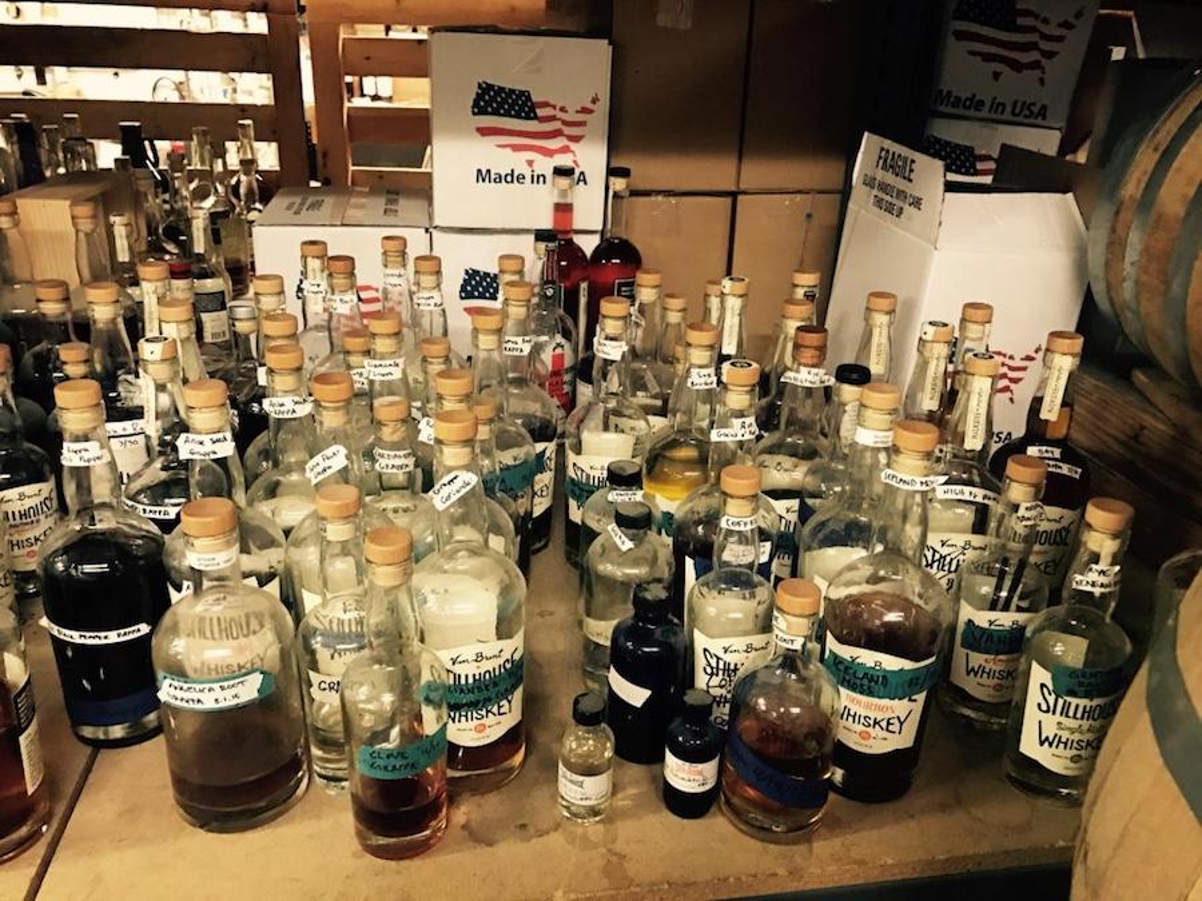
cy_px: 450
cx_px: 601
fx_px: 972
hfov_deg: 63.4
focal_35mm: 28
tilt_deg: -23.1
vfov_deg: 49.7
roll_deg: -2.8
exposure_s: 1/7
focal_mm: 3.99
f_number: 1.8
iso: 80
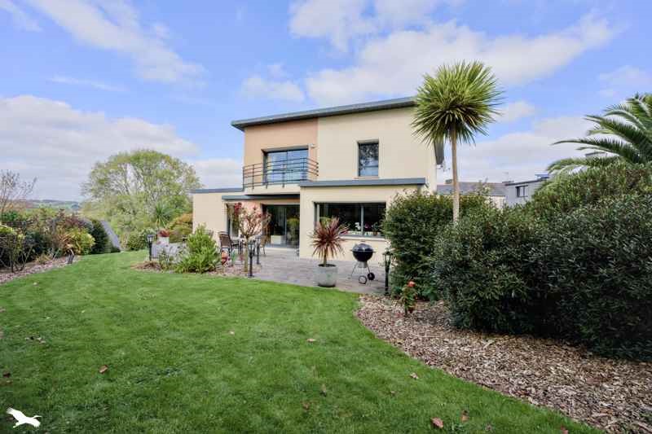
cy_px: 217
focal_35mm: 16
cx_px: 326
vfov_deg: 73.7
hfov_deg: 96.7
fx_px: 290
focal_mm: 16
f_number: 8
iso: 800
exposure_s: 1/4000
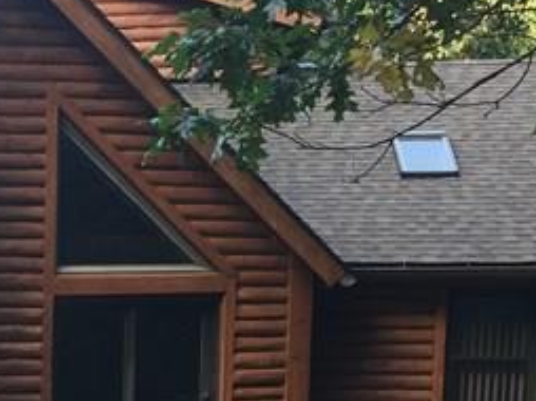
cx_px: -230
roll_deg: -0.9
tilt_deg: -7.1
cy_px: 475
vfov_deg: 12.4
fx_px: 1810
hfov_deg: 15.7
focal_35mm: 117
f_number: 2.2
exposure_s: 1/120
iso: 40
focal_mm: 4.15
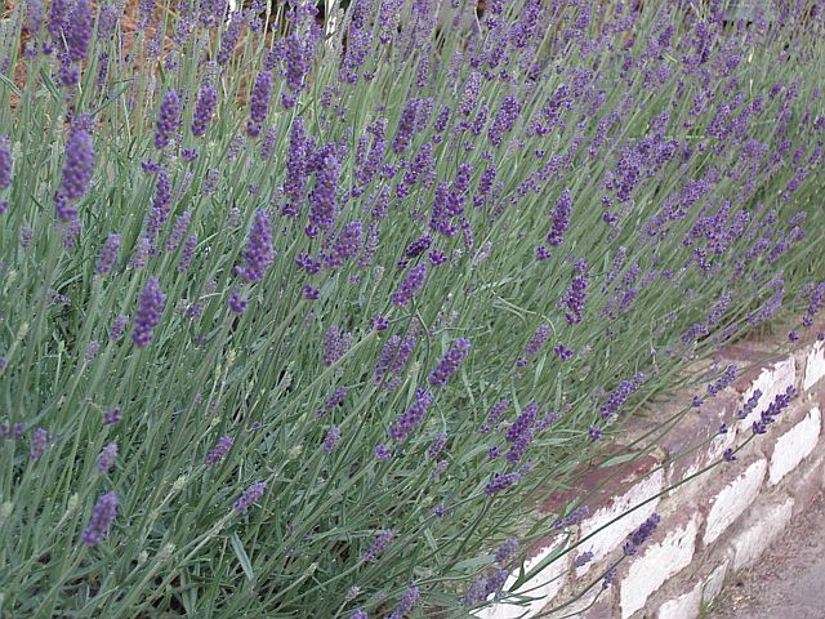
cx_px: 412
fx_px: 1811
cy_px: 310
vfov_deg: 19.4
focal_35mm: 76
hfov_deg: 25.7
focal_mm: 11.5
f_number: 3.8
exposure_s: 1/25
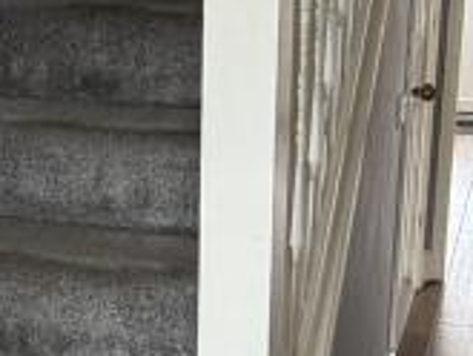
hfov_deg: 22.0
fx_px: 1190
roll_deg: +1.3
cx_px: 63
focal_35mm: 87
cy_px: 204
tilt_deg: -13.6
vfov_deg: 17.0
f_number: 2.2
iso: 320
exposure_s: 1/90
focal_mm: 2.22
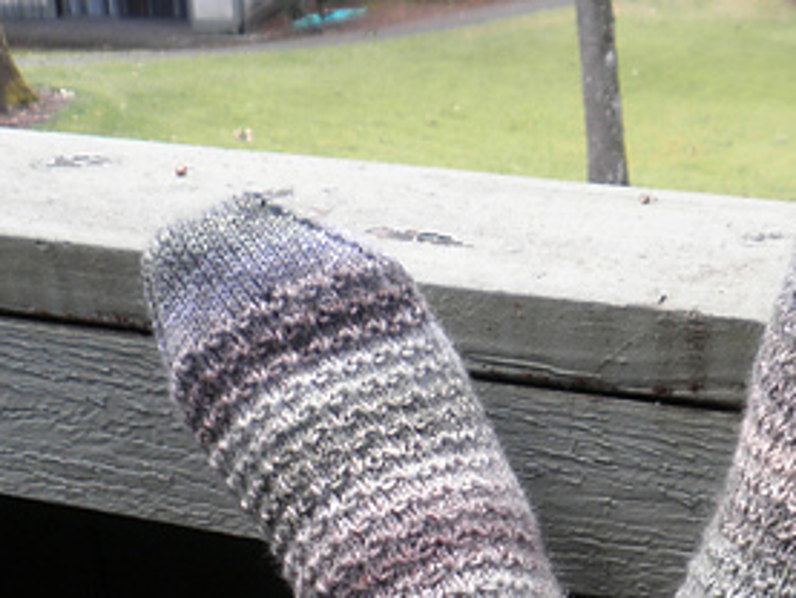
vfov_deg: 23.8
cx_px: 615
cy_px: 538
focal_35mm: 60
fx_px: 1380
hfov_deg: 31.5
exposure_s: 1/40
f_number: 2.6
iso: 64
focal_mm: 4.7
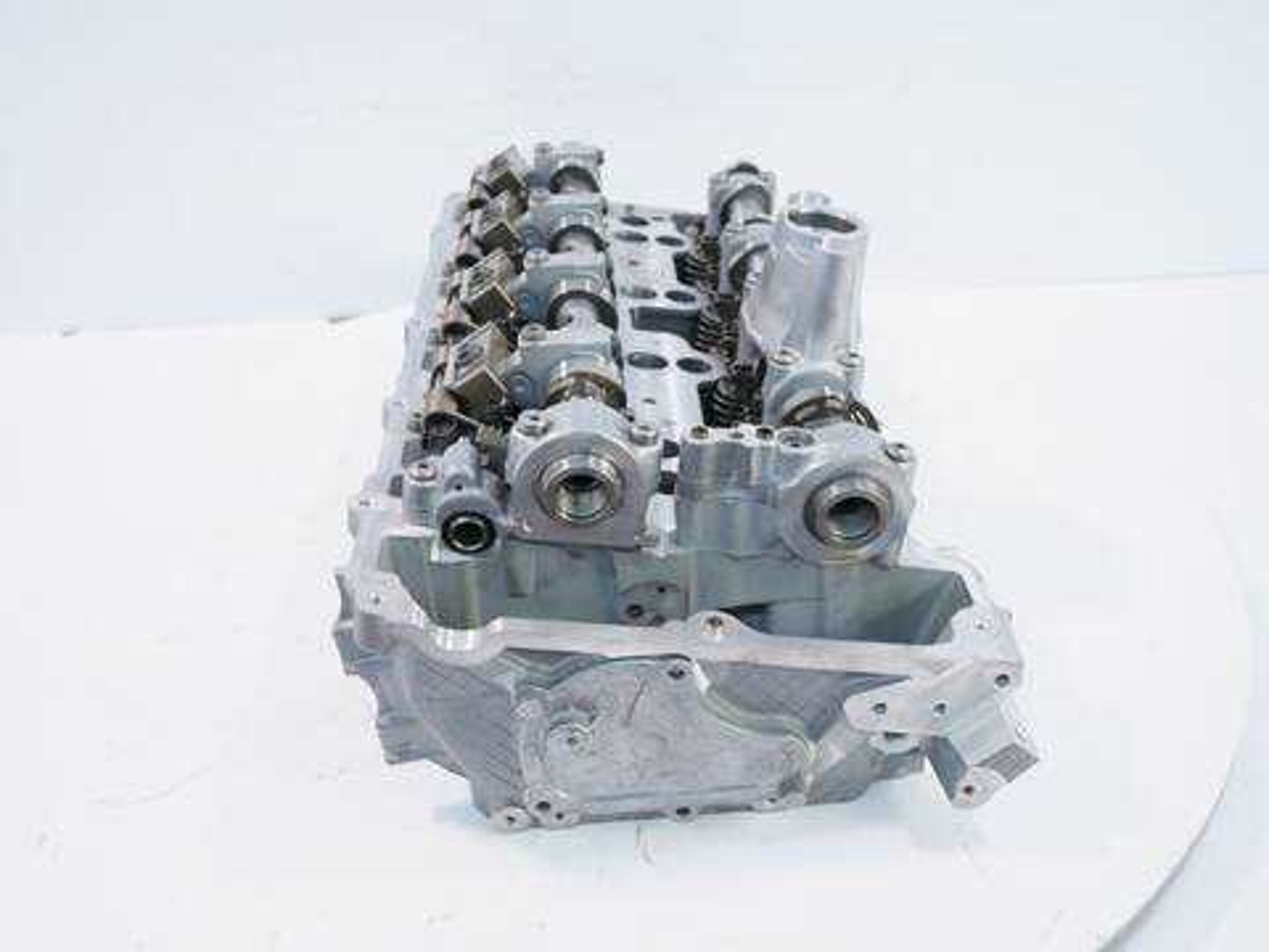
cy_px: 476
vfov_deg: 41.8
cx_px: 634
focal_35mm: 34
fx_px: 1246
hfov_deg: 54.0
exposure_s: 1/60
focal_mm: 17
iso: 250
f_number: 4
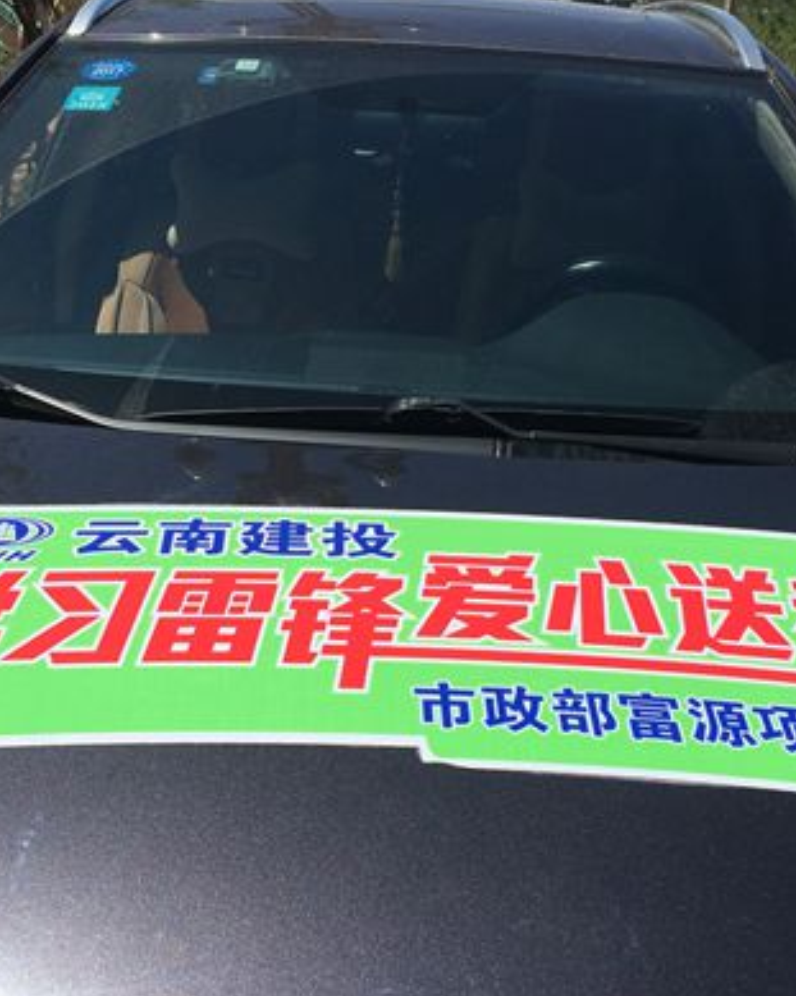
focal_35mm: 51
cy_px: 524
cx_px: 353
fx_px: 1502
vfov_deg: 36.7
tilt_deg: -18.1
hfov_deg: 29.7
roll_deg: -5.5
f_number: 2.2
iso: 32
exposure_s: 1/2825
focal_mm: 4.15
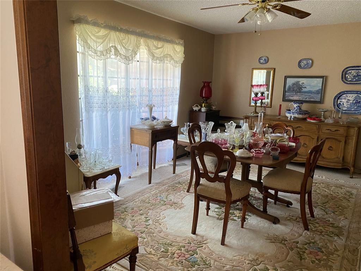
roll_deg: -1.1
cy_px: 136
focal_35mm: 26
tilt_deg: -8.5
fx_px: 271
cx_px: 180
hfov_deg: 67.3
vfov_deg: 53.1
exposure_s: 1/82
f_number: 1.8
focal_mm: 4.25
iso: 125
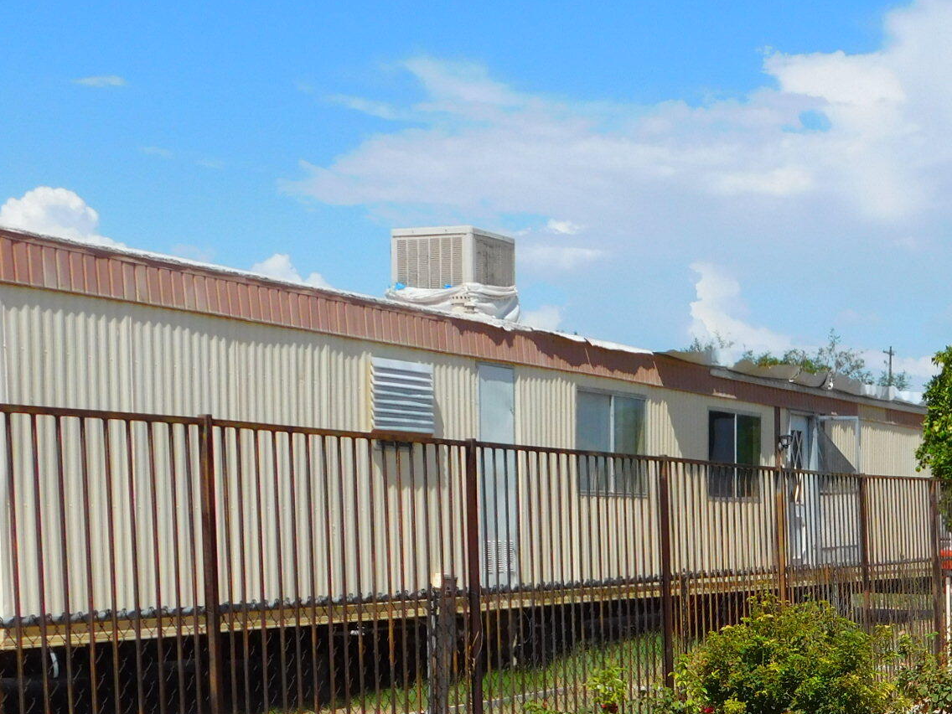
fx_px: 1980
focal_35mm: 72
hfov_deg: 26.4
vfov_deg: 19.8
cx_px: 805
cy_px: 712
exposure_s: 1/500
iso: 125
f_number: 7
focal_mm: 6.3
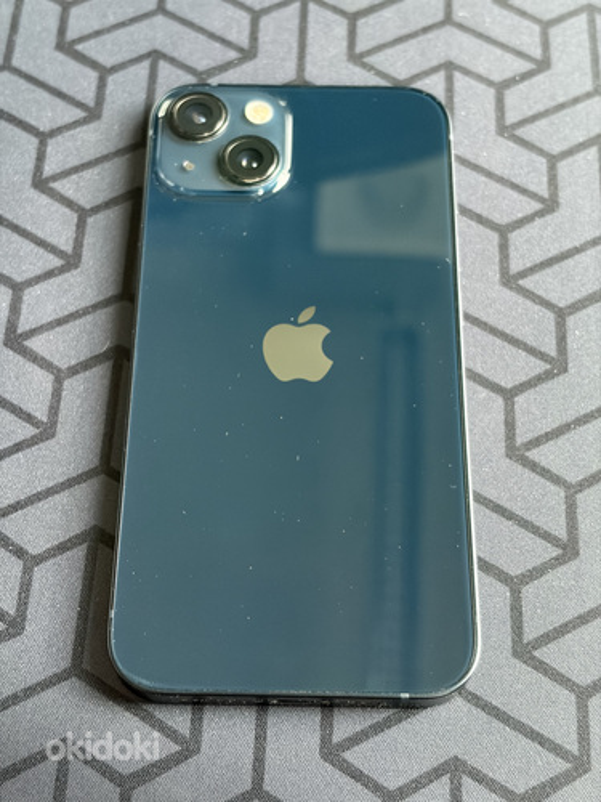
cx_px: 300
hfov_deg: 28.0
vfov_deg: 36.8
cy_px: 401
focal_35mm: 52
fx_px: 1204
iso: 400
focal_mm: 5.96
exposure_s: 1/30
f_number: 1.6
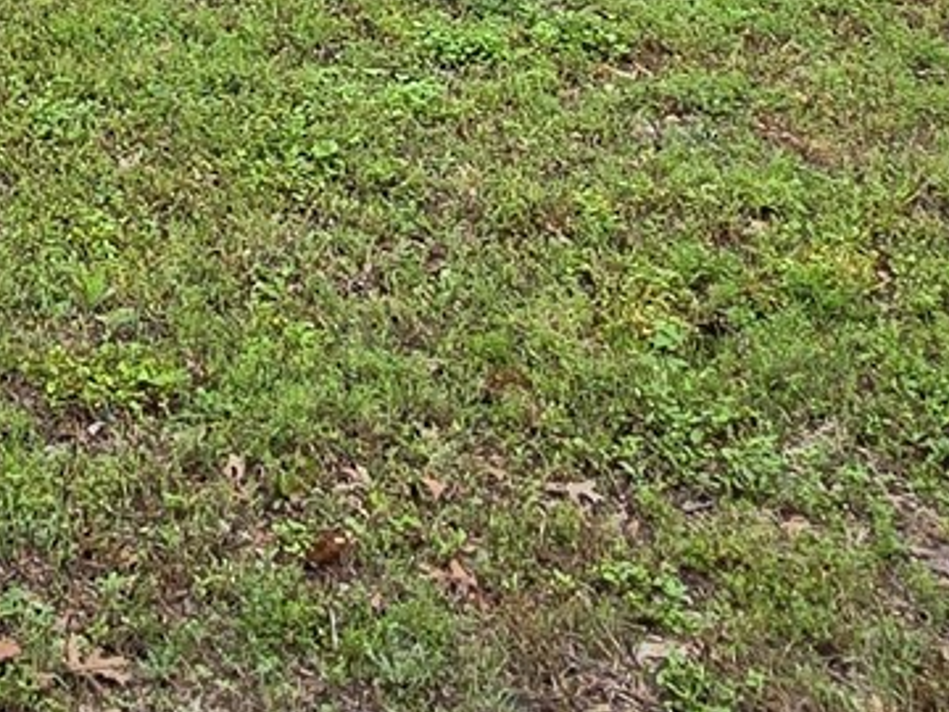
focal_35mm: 74
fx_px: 2029
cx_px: -74
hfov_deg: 24.7
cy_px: -538
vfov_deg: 16.8
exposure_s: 1/556
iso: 50
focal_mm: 2.2
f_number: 2.2
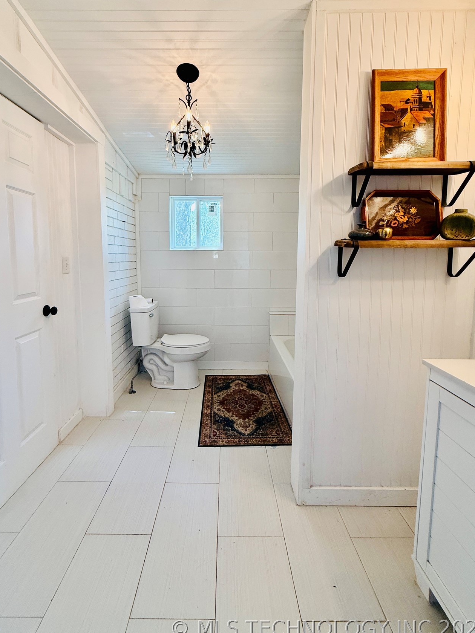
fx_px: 293
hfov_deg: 78.0
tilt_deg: -5.2
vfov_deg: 94.2
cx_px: 224
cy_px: 283
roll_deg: -0.6
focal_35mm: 16
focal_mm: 2.22
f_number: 2.2
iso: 125
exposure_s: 1/120
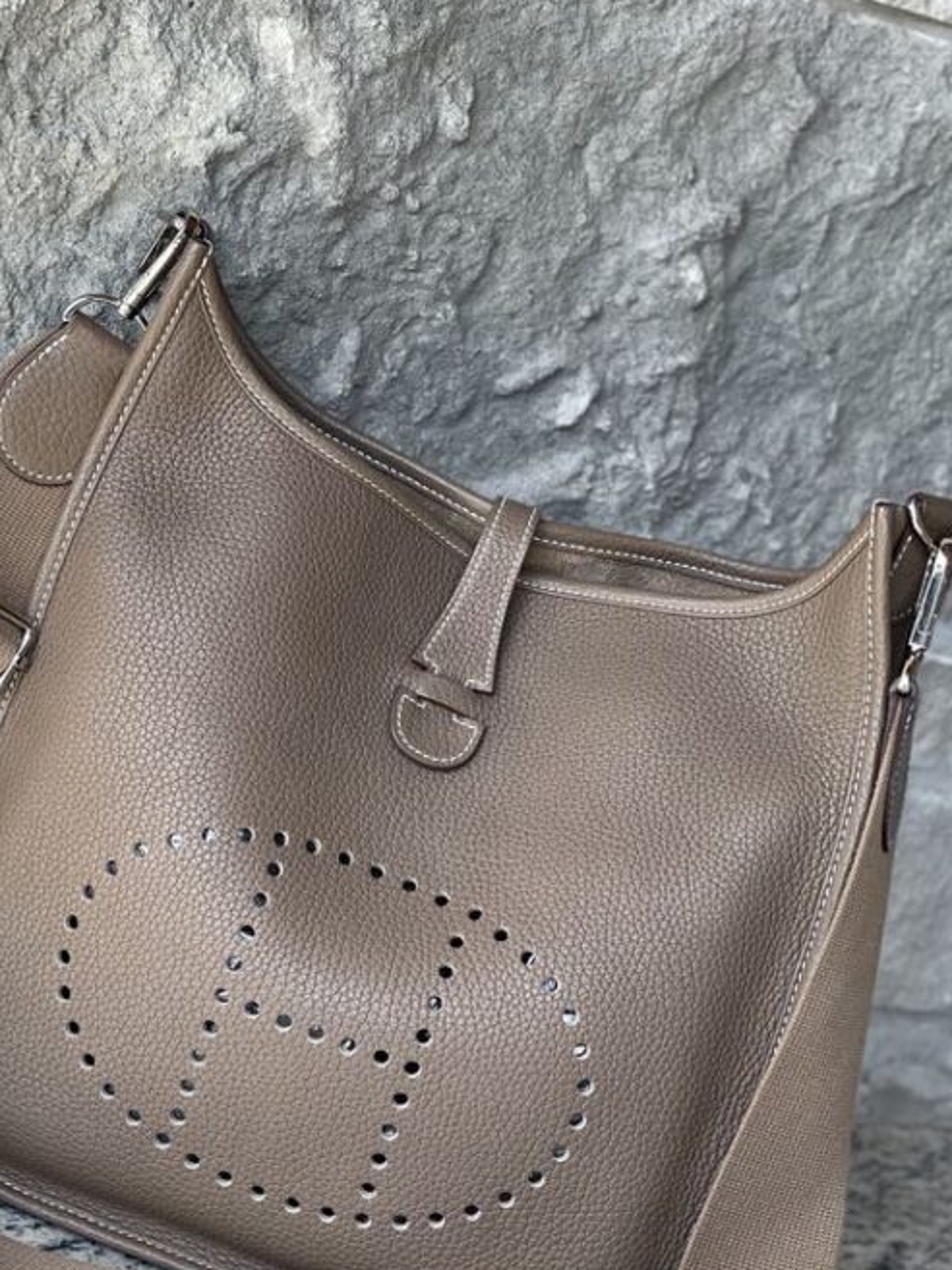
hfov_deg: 16.2
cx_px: 366
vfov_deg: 21.5
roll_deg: -20.0
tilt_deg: -15.4
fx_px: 3337
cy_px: 741
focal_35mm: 91
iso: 20
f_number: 2.2
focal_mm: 7.5
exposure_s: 1/121
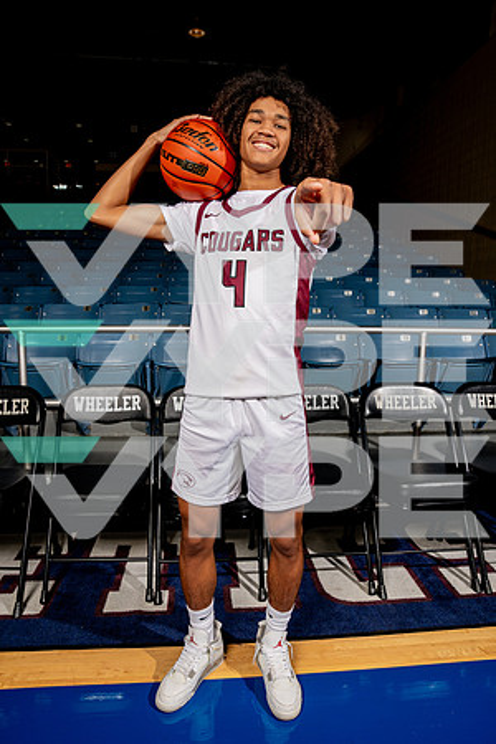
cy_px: 372
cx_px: 248
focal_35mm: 24
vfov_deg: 73.7
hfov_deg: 53.1
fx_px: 496
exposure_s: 1/125
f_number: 7.1
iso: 250
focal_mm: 24
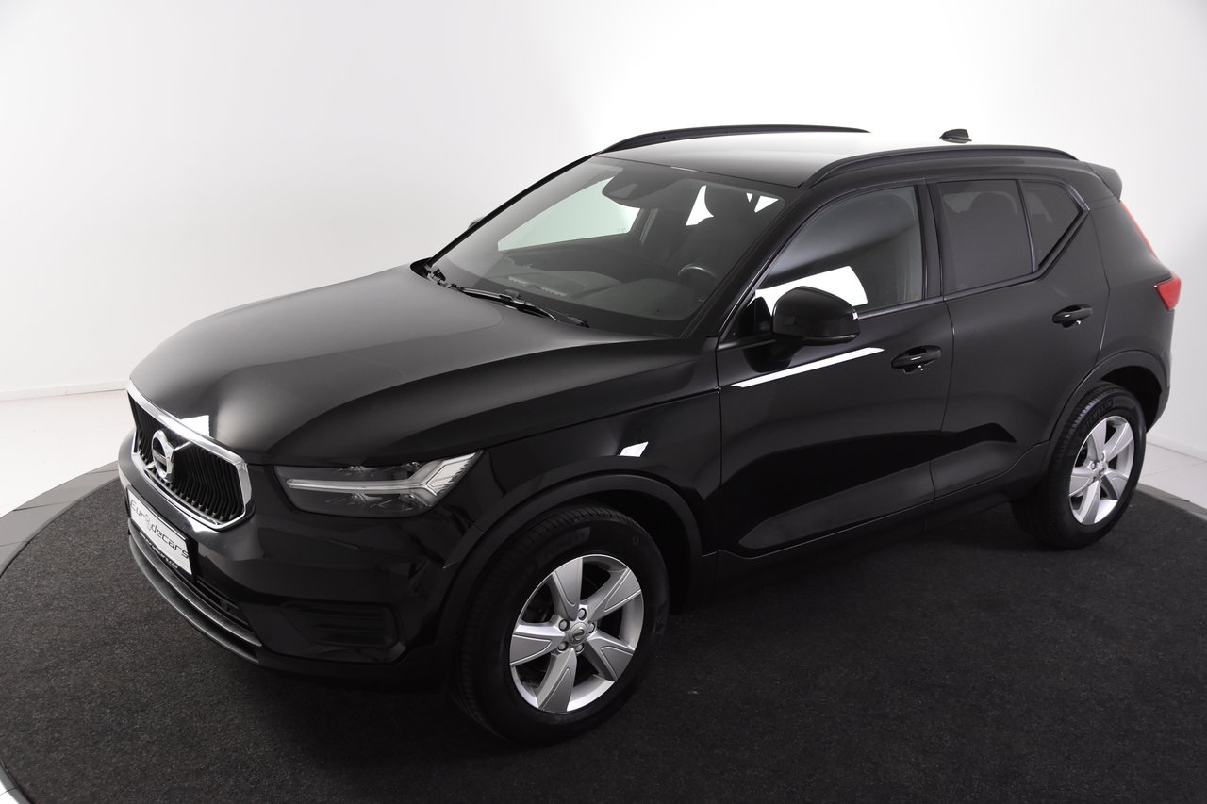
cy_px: 402
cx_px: 604
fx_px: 1207
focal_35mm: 36
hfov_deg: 53.1
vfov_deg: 36.9
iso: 1600
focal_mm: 24
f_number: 4.5
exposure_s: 1/80
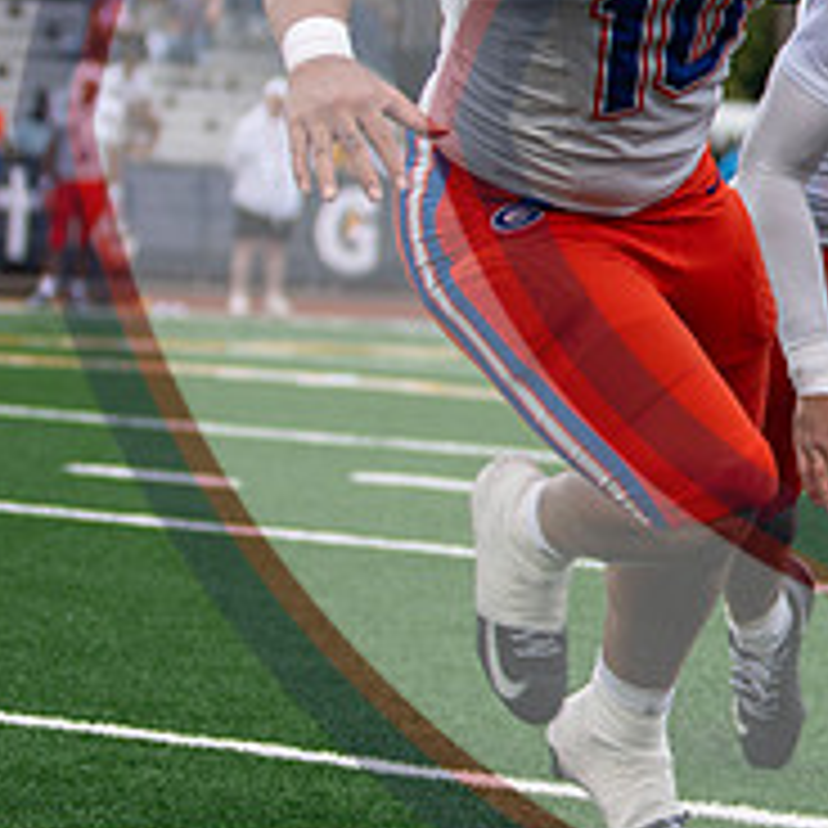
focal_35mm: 345
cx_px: 1313
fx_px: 9336
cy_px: 296
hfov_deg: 5.0
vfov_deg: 5.1
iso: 200
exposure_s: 1/1000
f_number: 2.8
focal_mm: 70
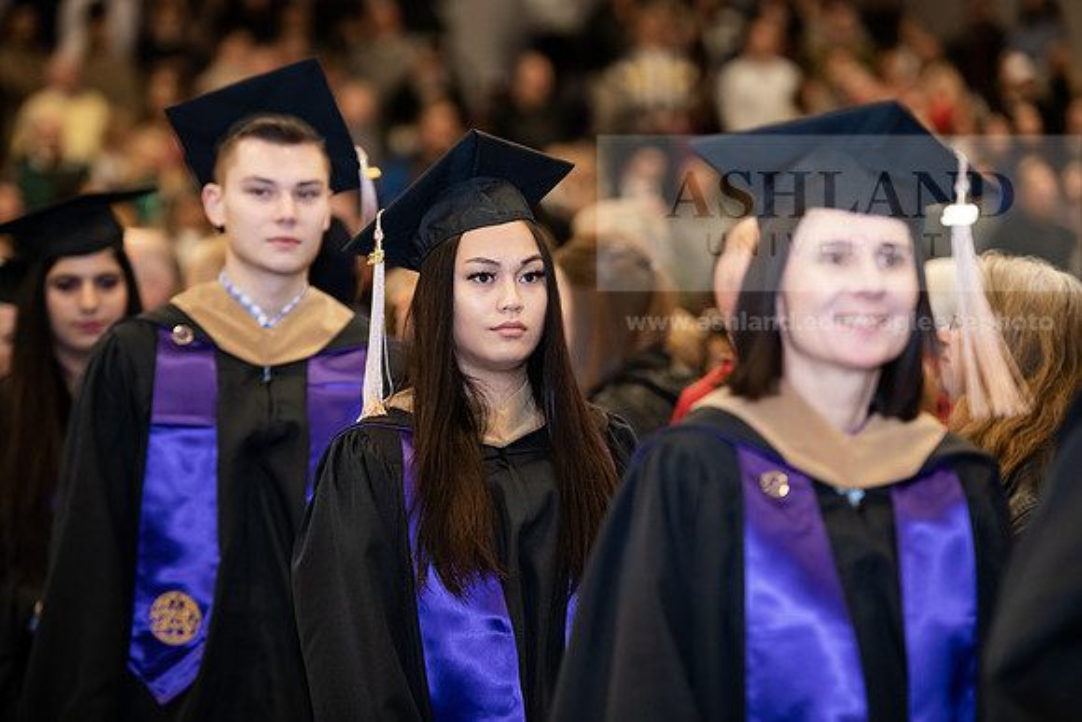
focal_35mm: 140
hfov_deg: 14.7
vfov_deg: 9.8
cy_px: 361
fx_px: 4209
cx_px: 541
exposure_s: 1/200
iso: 2000
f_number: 3.2
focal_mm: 140
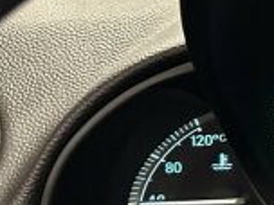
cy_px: 95
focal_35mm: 101
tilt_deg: -18.6
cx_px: 539
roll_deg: -0.4
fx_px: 799
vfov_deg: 14.6
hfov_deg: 15.6
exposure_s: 1/40
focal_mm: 6.86
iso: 1000
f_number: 1.78
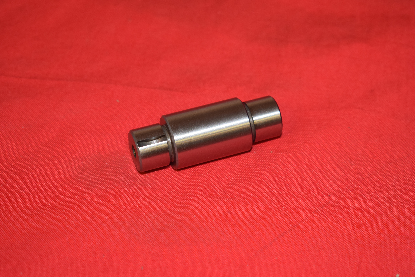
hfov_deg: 24.6
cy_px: 138
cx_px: 208
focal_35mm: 82
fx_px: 951
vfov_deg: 16.6
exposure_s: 1/60
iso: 500
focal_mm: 55
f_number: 5.6
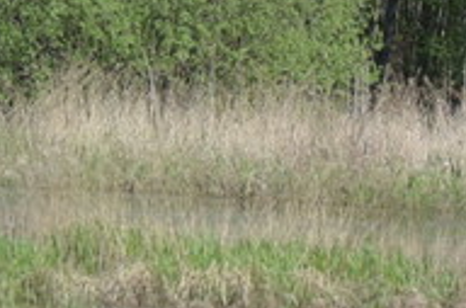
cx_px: -63
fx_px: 10169
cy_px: 56
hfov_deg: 2.6
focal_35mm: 788
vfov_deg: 1.7
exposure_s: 1/640
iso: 200
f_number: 6.3
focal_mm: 105
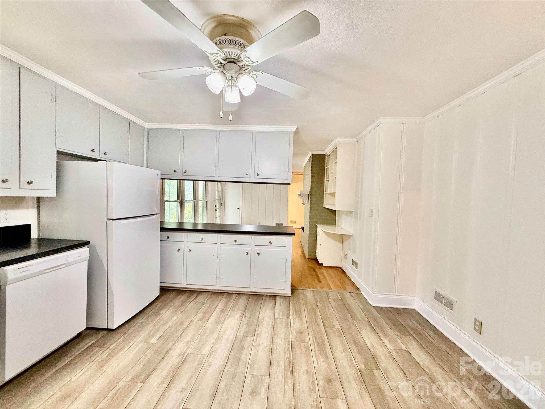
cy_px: 204
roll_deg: -2.1
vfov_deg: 85.7
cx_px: 272
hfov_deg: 102.1
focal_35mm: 14
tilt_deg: -0.8
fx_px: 220
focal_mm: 2.22
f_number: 2.2
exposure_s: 1/60
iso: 500
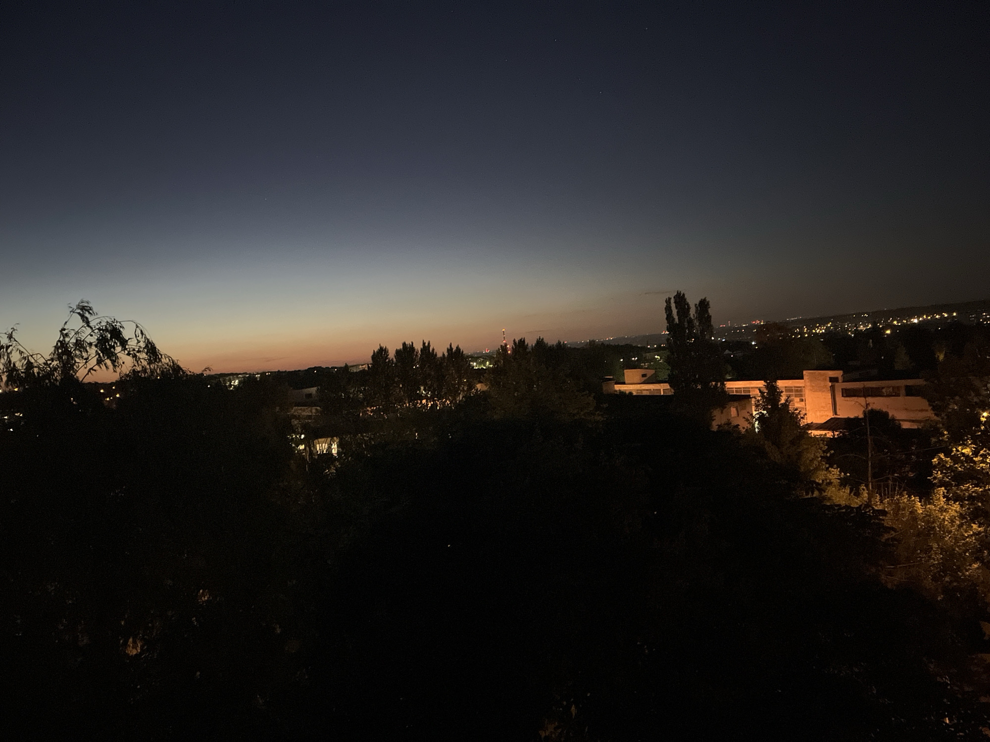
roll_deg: +6.0
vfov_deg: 53.1
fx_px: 744
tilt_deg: -1.9
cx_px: 495
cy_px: 371
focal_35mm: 26
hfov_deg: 67.3
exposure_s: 1/17
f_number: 1.6
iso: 6400
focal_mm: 5.1
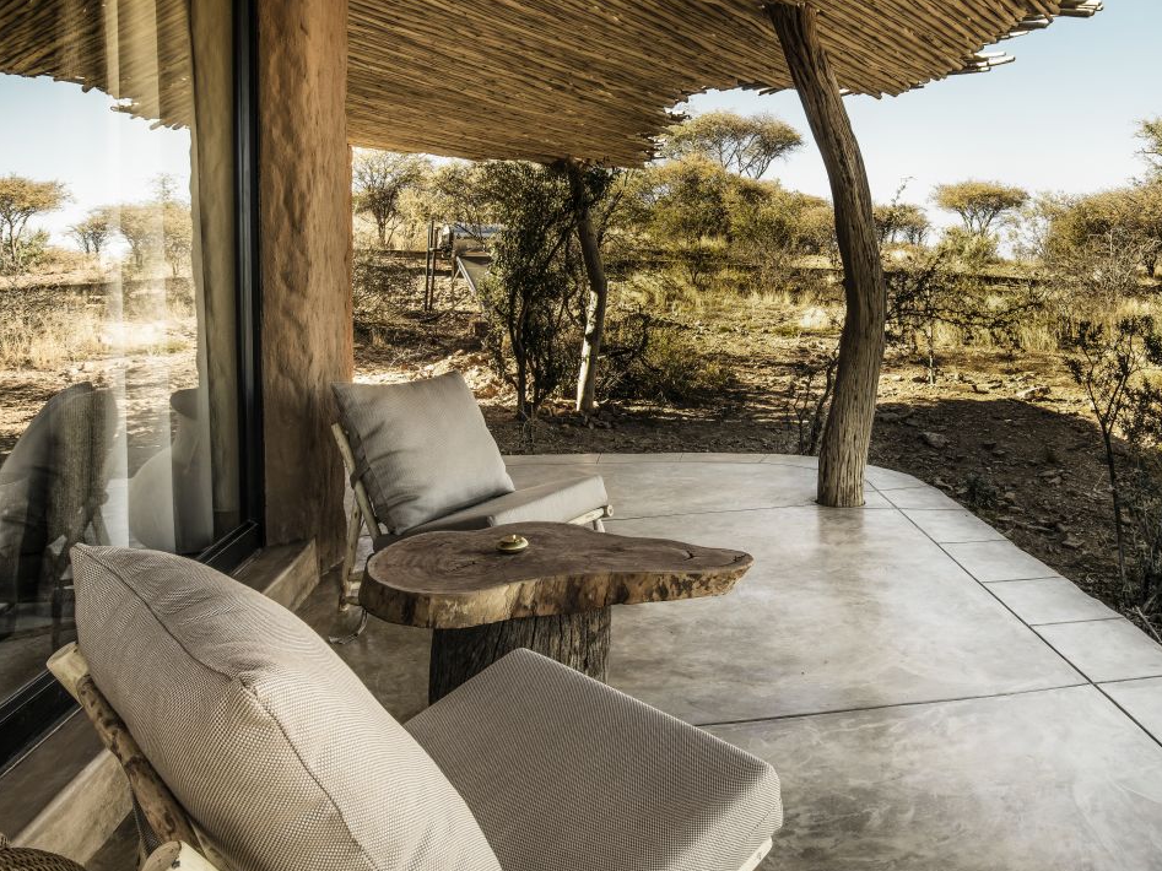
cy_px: 278
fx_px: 873
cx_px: 741
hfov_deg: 66.1
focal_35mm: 26
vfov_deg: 51.9
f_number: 16
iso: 50
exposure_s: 1/15
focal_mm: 16
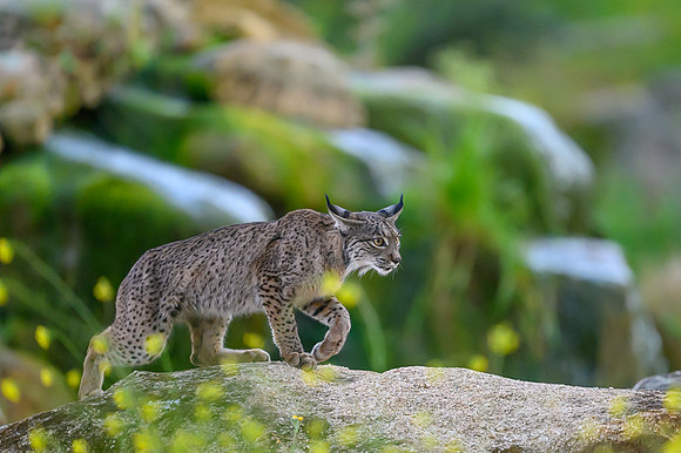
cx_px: 391
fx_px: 8676
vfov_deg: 3.0
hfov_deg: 4.5
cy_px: 244
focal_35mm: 459
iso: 4000
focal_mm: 400
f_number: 2.8
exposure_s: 1/640
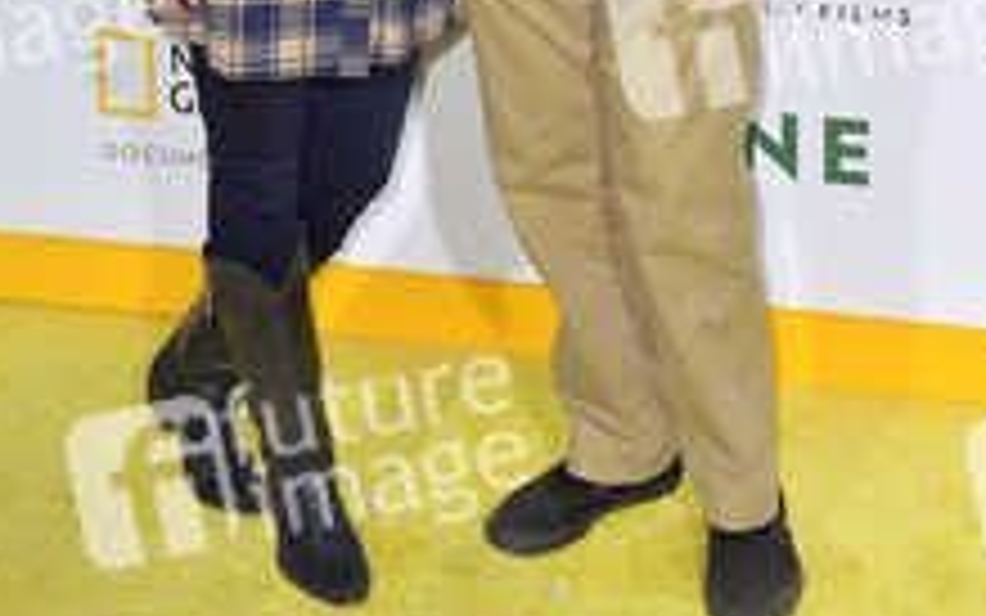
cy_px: -211
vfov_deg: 13.5
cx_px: 430
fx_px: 2500
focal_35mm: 93
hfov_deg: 22.3
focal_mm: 50
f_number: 6.3
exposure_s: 1/320
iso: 500
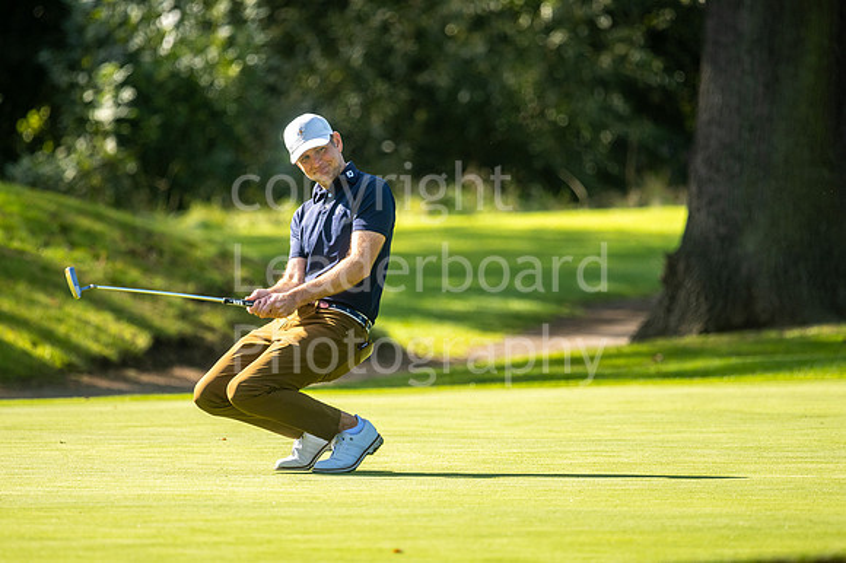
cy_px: 282
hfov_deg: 4.6
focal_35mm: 450
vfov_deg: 3.1
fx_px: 10569
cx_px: 423
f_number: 4
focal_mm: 300
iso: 200
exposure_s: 1/1000
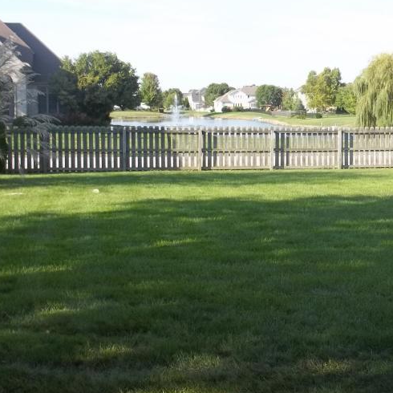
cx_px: 355
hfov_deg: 27.1
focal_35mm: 61
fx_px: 784
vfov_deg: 28.2
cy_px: 195
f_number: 3.3
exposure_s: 1/320
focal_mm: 5.9
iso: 64
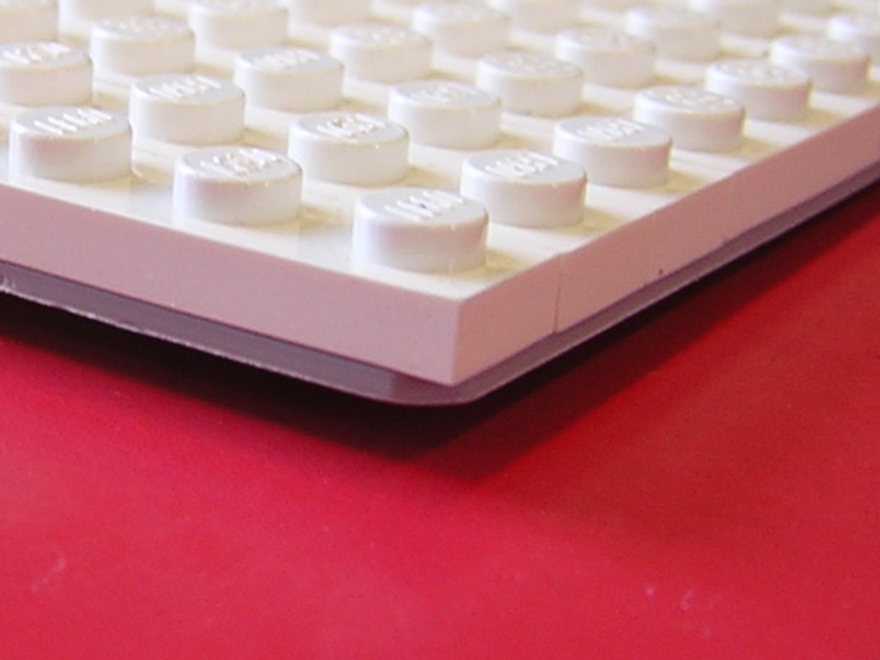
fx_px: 2390
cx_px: 202
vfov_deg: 15.7
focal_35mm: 94
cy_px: 244
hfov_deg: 20.7
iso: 100
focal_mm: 4.7
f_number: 2.6
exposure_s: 1/29.6
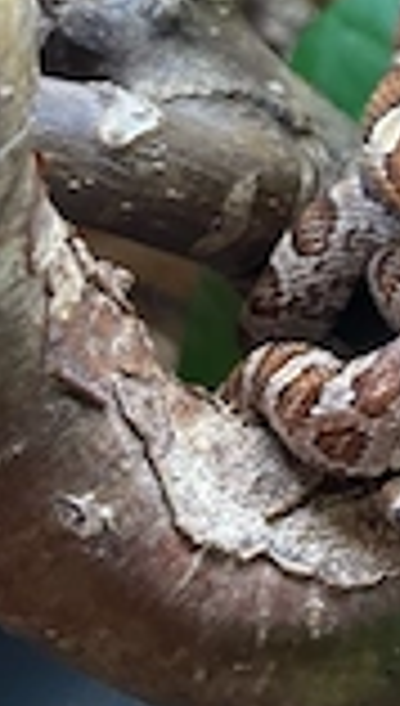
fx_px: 1350
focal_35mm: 72
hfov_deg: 15.7
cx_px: 580
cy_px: 13
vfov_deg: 27.7
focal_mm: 4.2
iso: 64
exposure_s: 1/50
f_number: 1.6
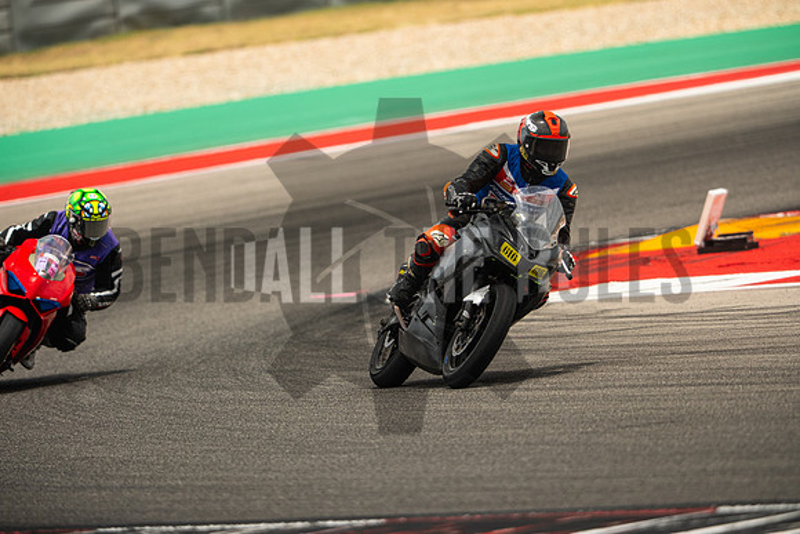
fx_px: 9335
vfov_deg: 3.3
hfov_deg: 4.9
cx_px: 400
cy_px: 267
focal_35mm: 420
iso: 320
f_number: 2.8
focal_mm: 280
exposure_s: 1/2000
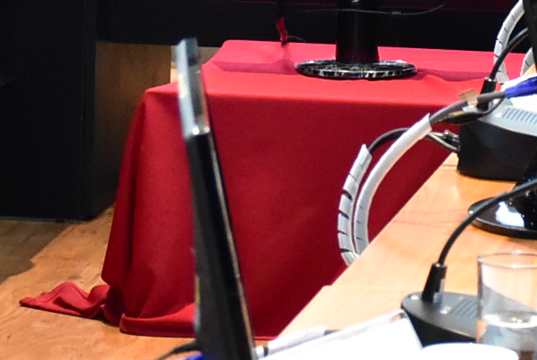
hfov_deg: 6.6
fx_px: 4675
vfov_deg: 4.4
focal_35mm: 313
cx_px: 504
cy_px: -197
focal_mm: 42
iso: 3200
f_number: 5.6
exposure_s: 1/50
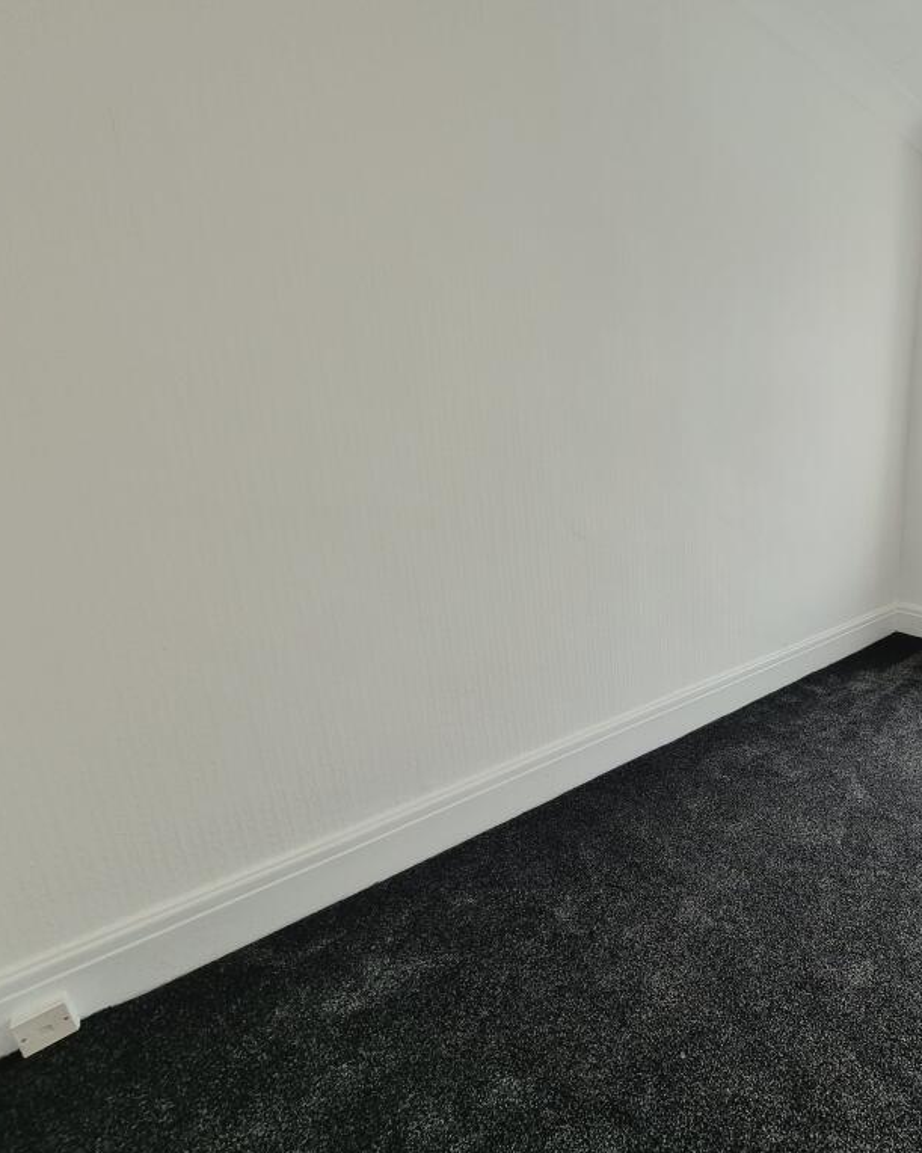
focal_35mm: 17
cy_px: 578
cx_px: 730
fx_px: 580
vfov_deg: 89.6
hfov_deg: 69.8
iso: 40
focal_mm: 1.74
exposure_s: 1/233
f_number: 2.2
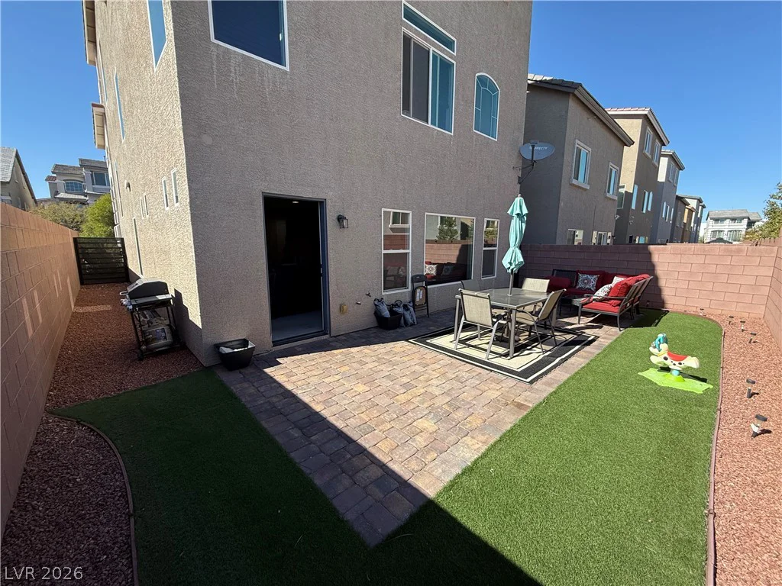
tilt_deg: -8.9
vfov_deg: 85.7
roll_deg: -0.1
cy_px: 293
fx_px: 316
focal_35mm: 14
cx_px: 391
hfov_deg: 102.1
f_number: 2.2
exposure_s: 1/914
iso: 50
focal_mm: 2.22
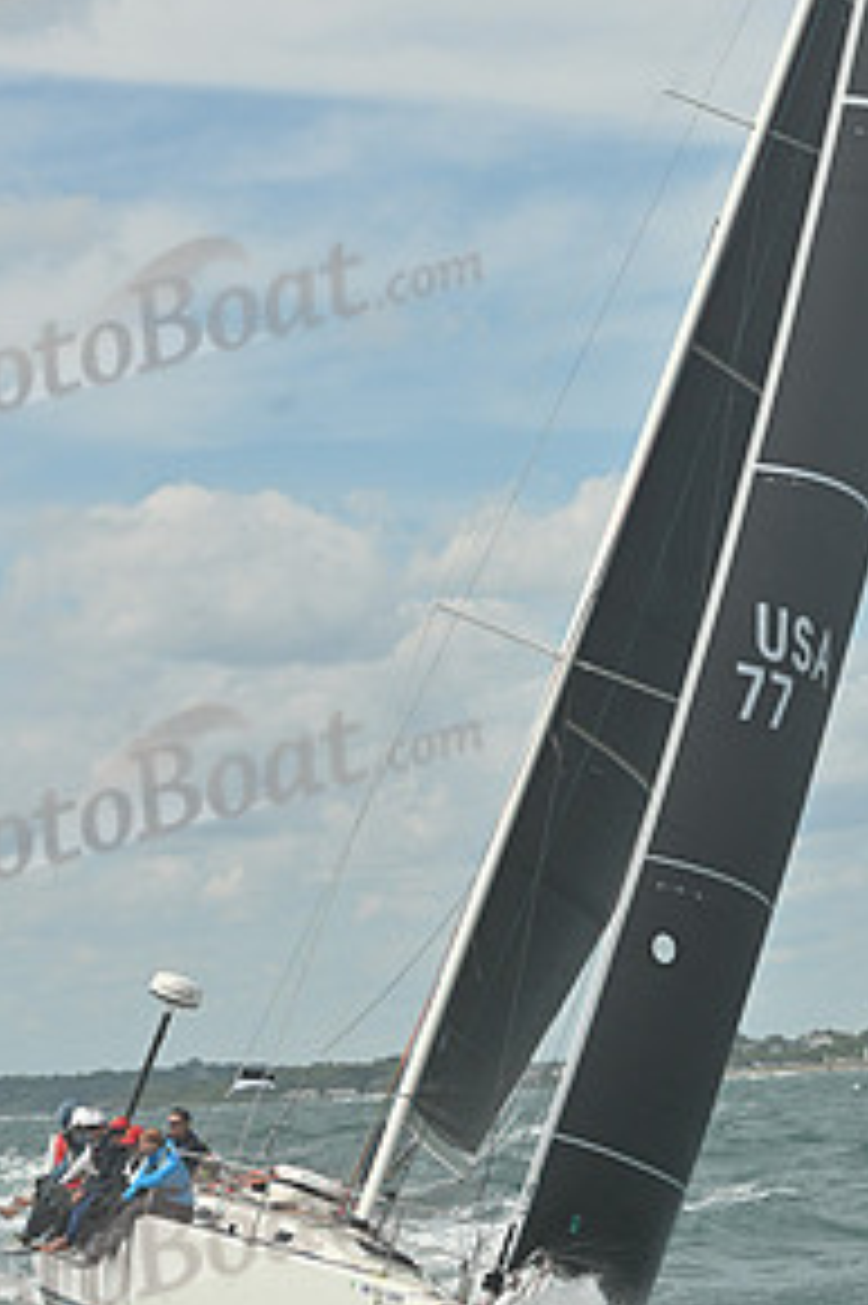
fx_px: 5431
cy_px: 504
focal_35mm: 150
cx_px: 717
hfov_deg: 9.1
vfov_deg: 13.7
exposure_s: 1/1250
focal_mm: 75
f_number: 13
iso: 320
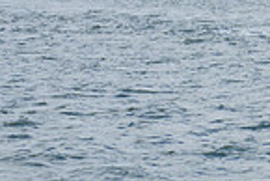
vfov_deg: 3.5
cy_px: -121
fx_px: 2920
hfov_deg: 5.2
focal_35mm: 389
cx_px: 456
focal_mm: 65
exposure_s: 1/500
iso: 320
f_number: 11
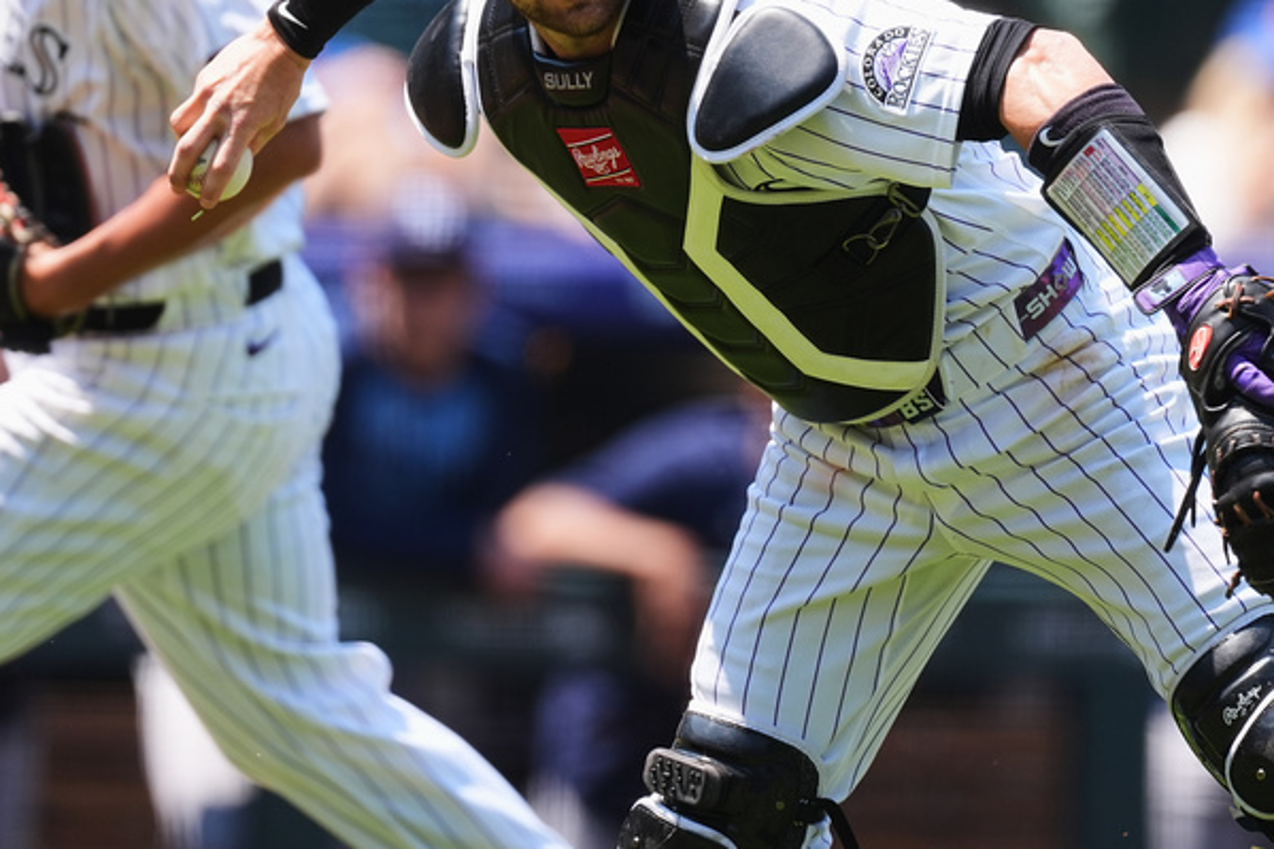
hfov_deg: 2.0
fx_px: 36261
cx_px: 702
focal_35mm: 1025
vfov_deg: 1.3
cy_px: 202
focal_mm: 600
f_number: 4
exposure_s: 1/1600
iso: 400
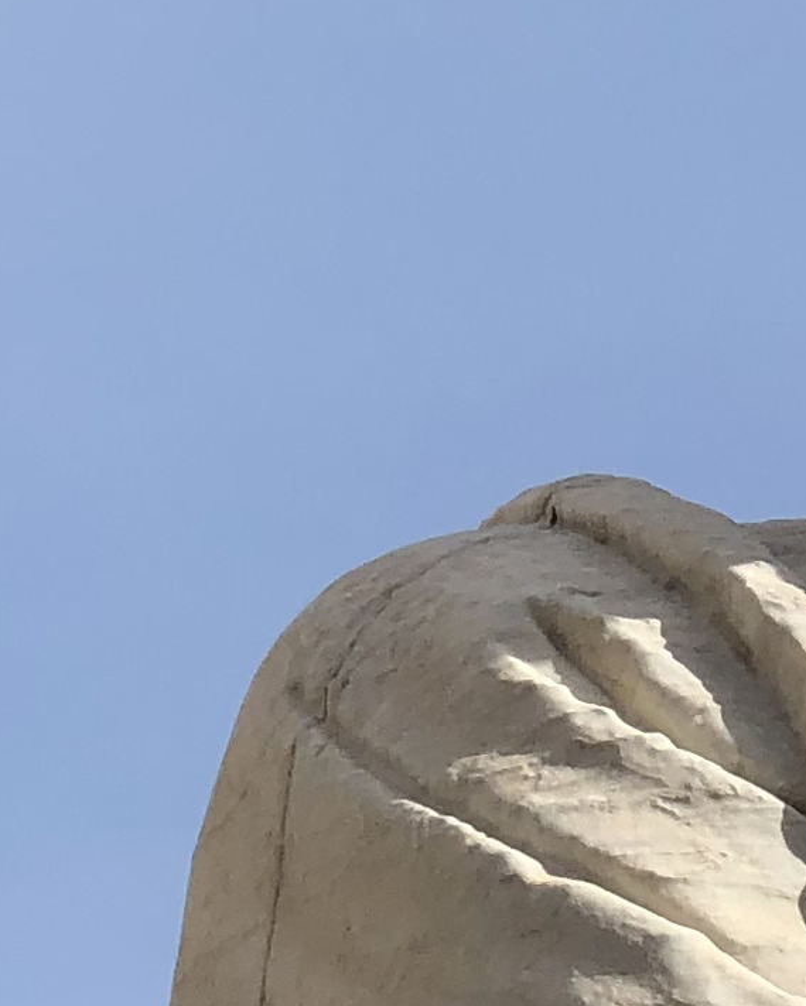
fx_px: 8495
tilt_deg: +20.9
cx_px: 1070
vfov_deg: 6.6
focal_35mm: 285
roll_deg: +1.7
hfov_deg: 5.4
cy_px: 1947
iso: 16
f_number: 2.4
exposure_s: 1/1230
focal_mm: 6
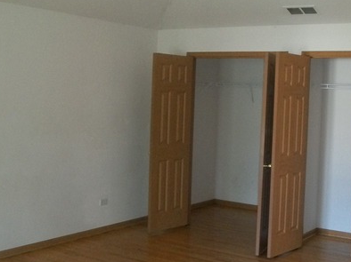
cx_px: 234
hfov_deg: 36.5
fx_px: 527
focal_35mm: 52
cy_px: 144
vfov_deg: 28.0
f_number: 2.9
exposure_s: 1/30
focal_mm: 5.7
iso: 240
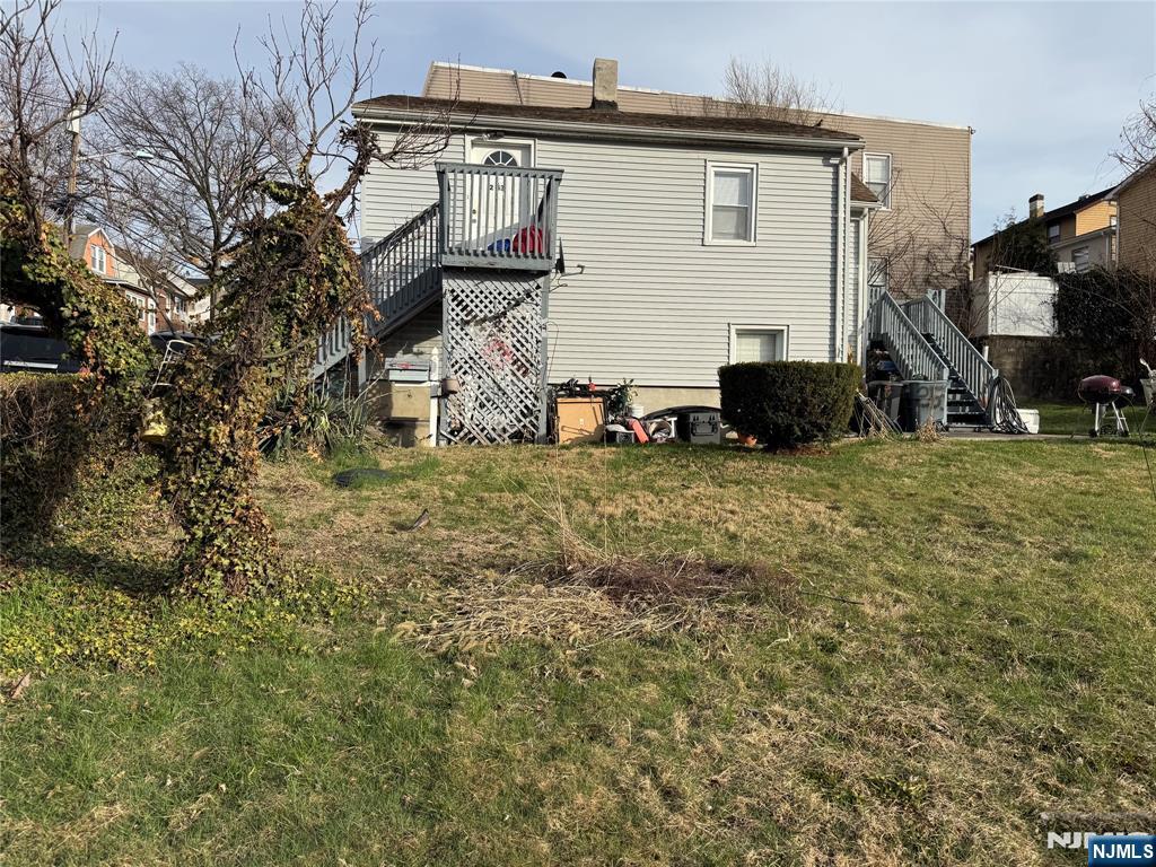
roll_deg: -0.8
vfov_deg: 56.8
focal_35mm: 24
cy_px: 434
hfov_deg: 71.6
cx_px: 578
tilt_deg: -0.6
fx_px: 801
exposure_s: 1/3096
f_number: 1.78
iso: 80
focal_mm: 6.76
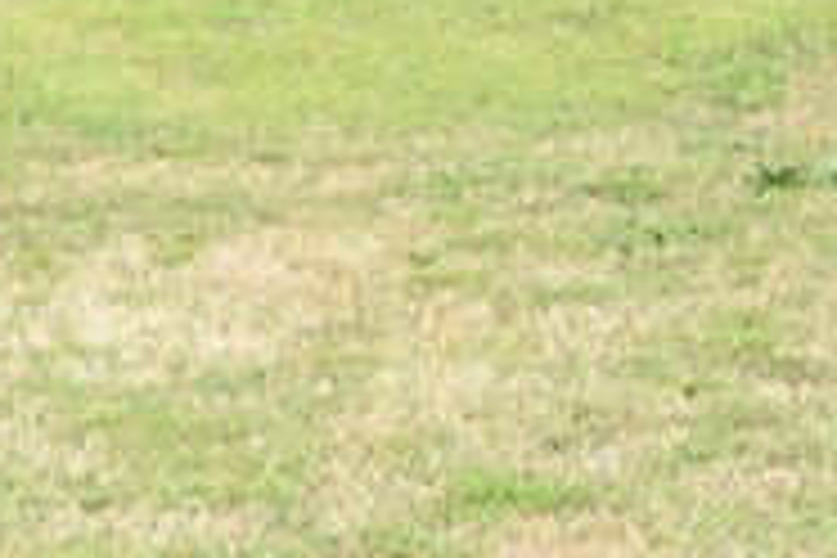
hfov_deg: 5.0
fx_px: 9181
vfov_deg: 3.4
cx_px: 2421
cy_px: -945
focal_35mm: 395
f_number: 8
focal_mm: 45
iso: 200
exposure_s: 1/250
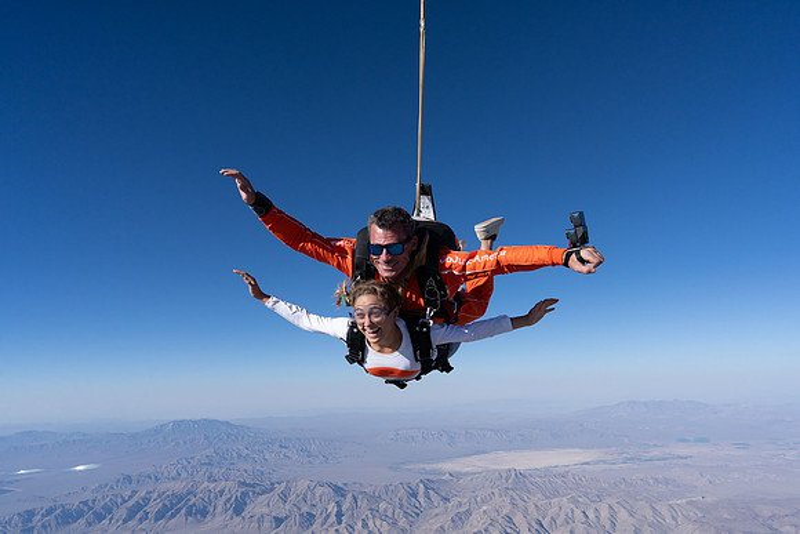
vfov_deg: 53.2
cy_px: 267
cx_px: 400
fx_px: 533
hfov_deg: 73.7
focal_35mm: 24
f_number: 11
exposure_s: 1/2000
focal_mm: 24
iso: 800
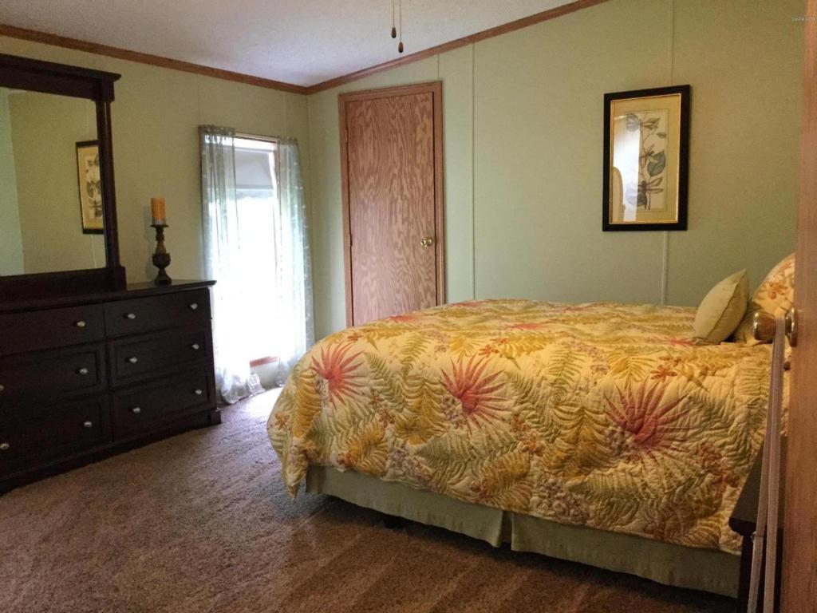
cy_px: 306
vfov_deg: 45.4
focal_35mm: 31
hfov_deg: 58.4
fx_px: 732
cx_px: 408
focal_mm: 3.3
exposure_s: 1/30
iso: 200
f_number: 2.4
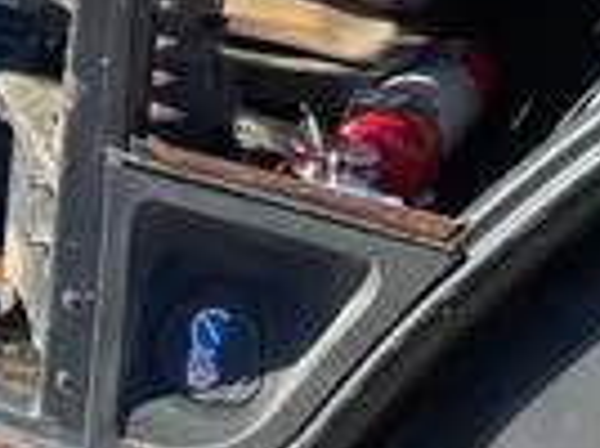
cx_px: 22
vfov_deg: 12.5
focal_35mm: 107
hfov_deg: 18.0
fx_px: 1851
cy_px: -383
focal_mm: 4.2
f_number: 1.6
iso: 32
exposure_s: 1/703
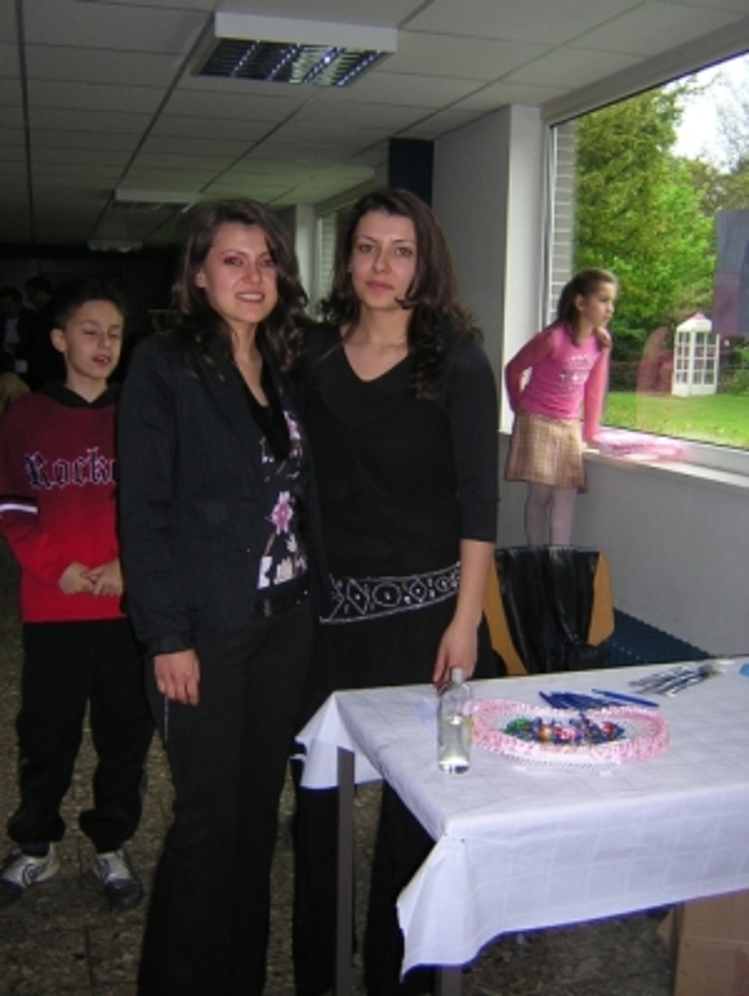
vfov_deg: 51.3
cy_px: 498
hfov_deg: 39.7
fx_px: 1037
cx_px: 374
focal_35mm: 36
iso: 204
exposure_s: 1/60.1
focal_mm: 4.7
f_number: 2.6
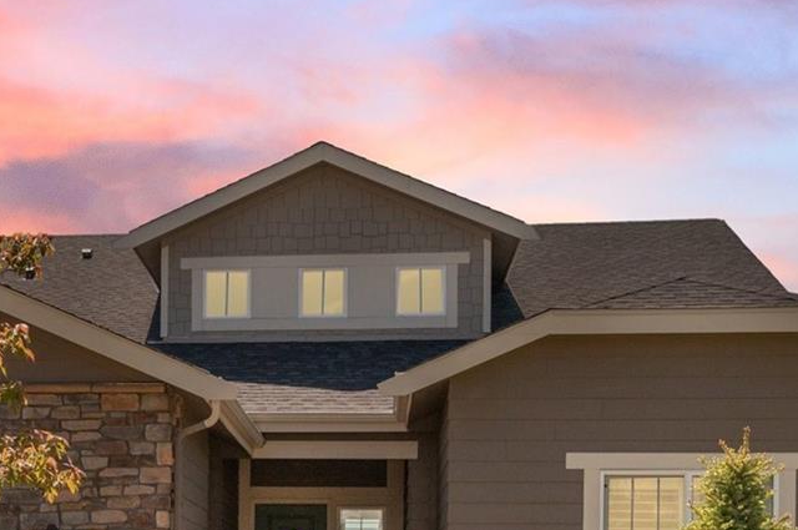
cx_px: 107
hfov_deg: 26.3
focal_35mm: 75
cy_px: 572
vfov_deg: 17.6
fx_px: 1660
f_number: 8
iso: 400
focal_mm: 30
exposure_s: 1/2500
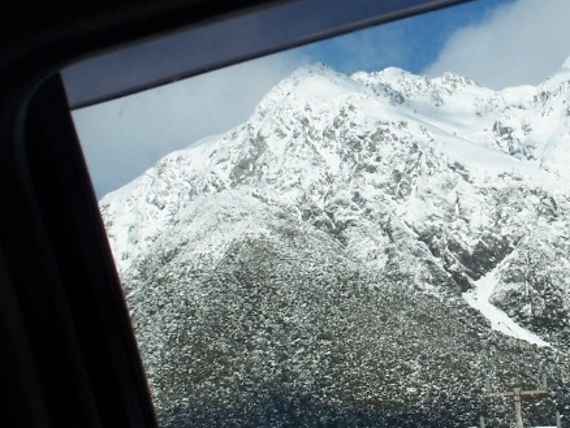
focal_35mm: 126
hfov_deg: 15.4
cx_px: 518
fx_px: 2076
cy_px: 157
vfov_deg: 11.8
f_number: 6.3
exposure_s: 1/500
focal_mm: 11.5
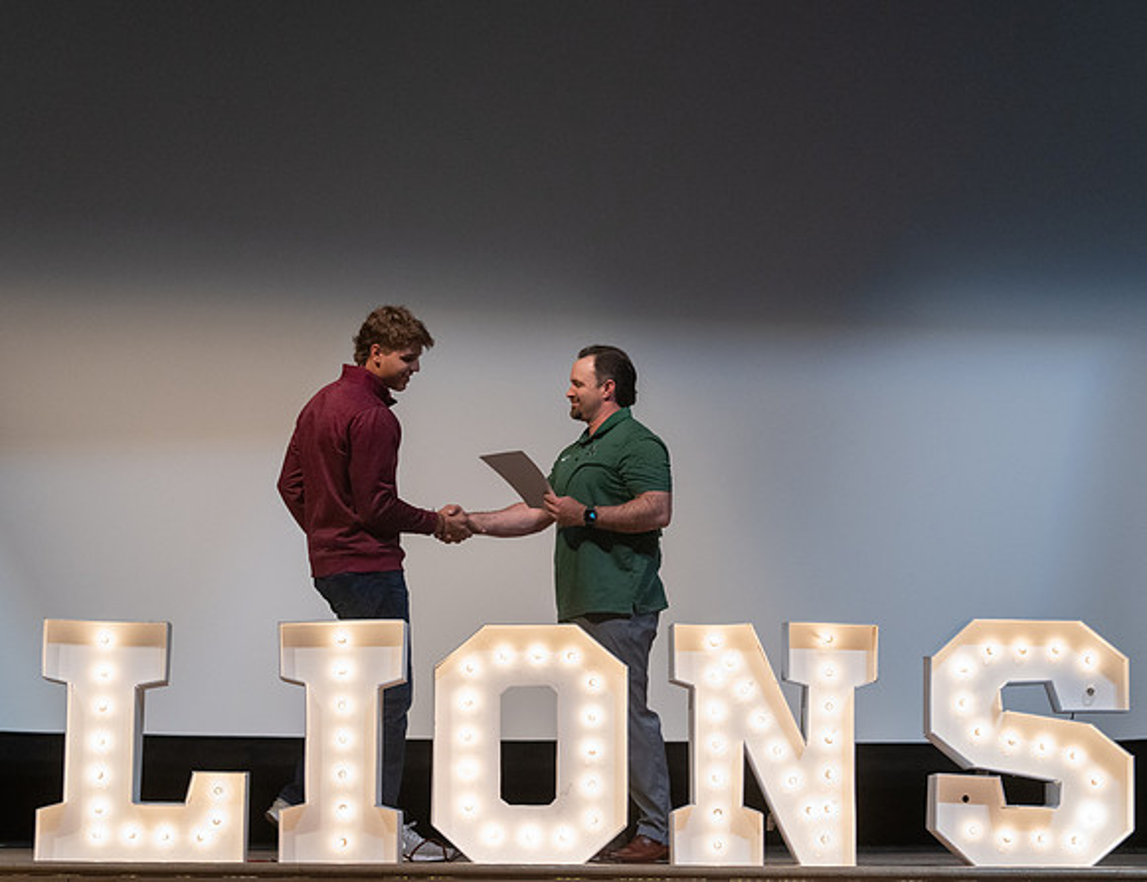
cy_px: 449
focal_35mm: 79
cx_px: 603
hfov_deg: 24.4
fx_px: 2657
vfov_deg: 18.8
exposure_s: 1/320
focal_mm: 70
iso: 5000
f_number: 4
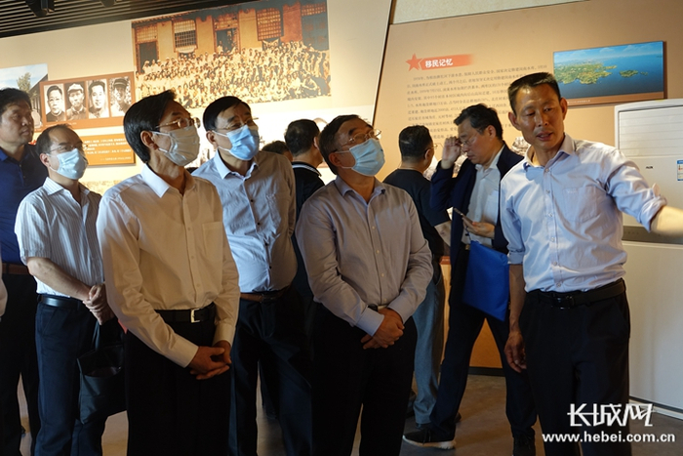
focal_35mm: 40
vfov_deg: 33.4
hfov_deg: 48.4
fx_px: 759
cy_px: 228
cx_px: 342
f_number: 3.2
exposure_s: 1/40
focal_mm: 14.65
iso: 320
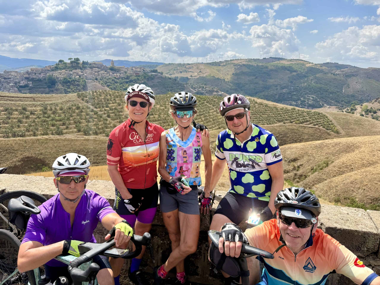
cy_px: 142
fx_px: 263
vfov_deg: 56.8
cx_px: 190
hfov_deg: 71.6
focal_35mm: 24
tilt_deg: -10.0
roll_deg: -1.8
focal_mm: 6.76
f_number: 1.78
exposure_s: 1/5319
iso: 100
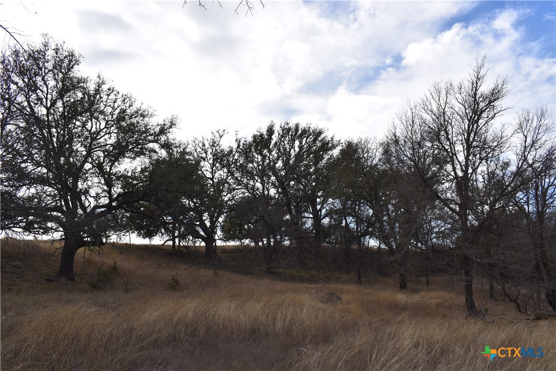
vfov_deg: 43.6
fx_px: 463
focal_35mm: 30
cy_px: 186
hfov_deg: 61.9
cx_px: 278
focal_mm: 20
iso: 100
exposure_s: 1/200
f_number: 11
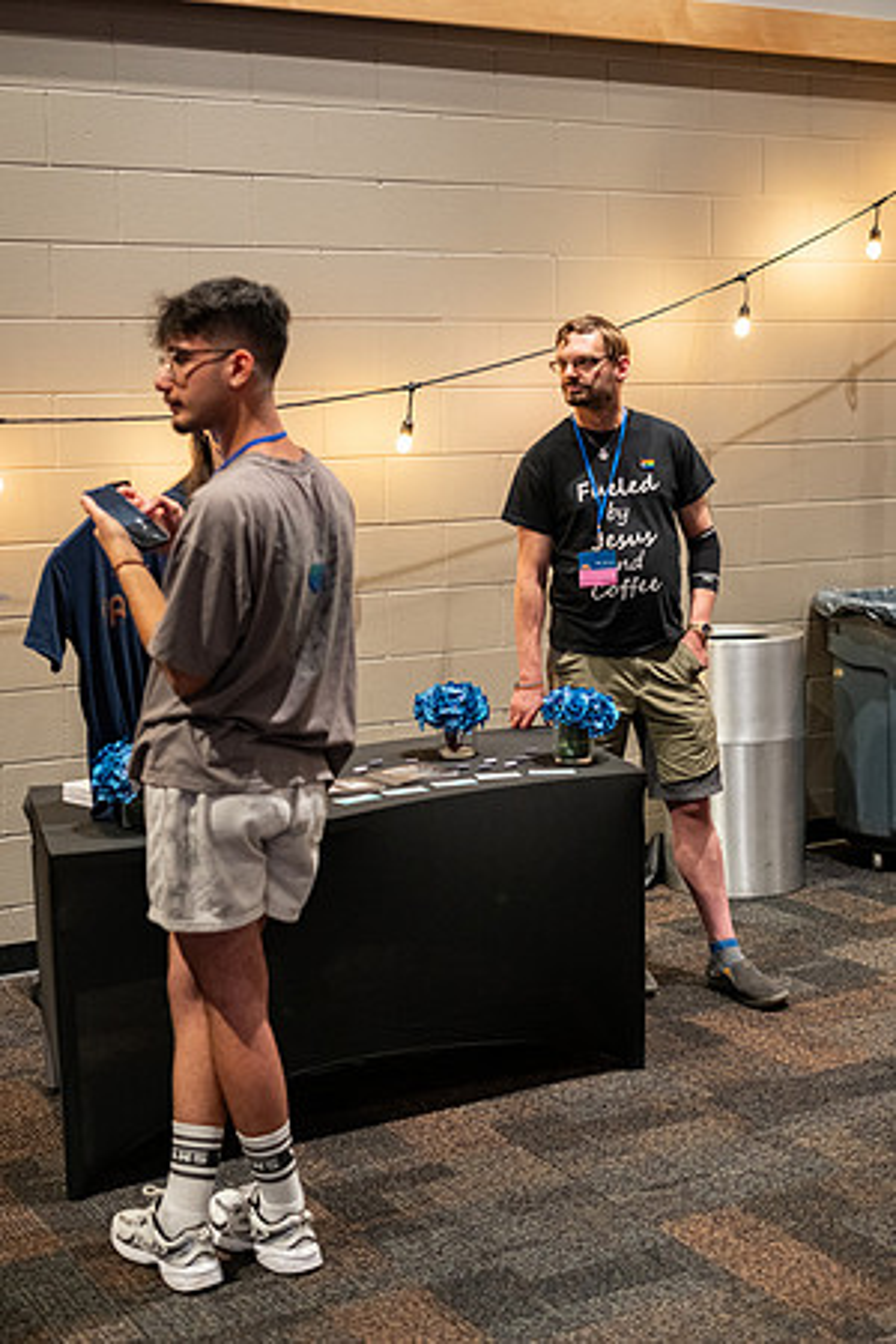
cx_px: 448
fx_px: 1867
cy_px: 672
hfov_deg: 27.0
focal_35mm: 50
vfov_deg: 39.6
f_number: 1.8
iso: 1250
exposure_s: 1/50
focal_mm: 33
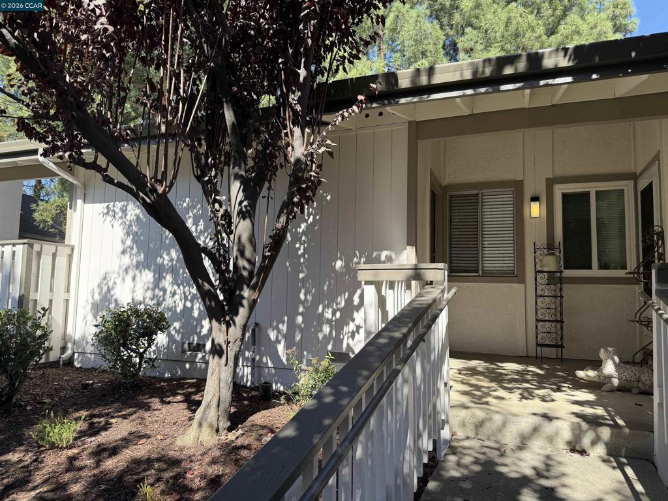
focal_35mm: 24
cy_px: 250
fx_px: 463
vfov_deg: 56.8
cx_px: 334
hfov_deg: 71.6
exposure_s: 1/1314
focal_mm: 6.76
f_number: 1.78
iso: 100
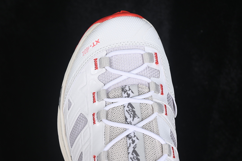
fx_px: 504
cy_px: 80
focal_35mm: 75
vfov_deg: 18.2
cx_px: 121
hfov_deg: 27.0
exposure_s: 1/80
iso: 160
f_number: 7.1
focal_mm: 50
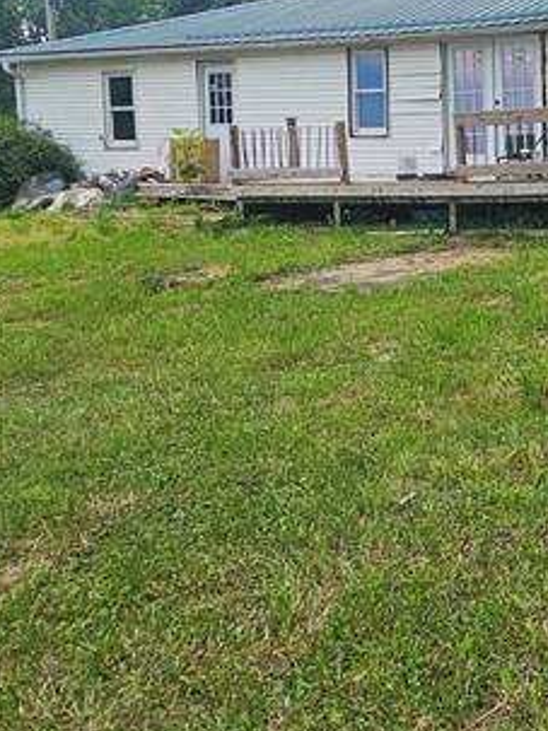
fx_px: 929
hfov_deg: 29.1
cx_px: 628
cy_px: 205
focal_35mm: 44
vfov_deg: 42.0
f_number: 2.2
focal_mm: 2.2
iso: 50
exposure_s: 1/1212
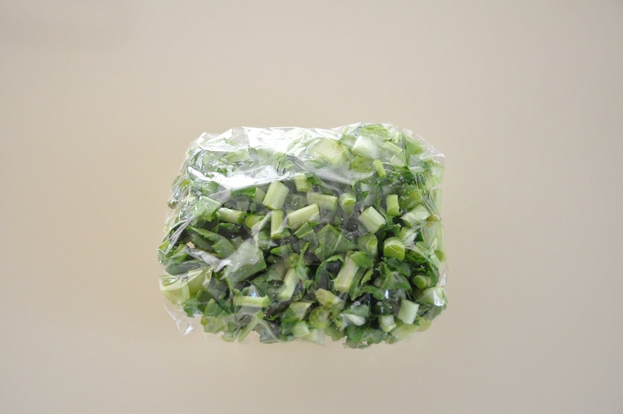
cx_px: 312
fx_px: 1037
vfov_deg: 22.6
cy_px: 207
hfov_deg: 33.4
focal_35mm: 60
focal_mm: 40
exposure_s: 1/40
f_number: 4.5
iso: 1600
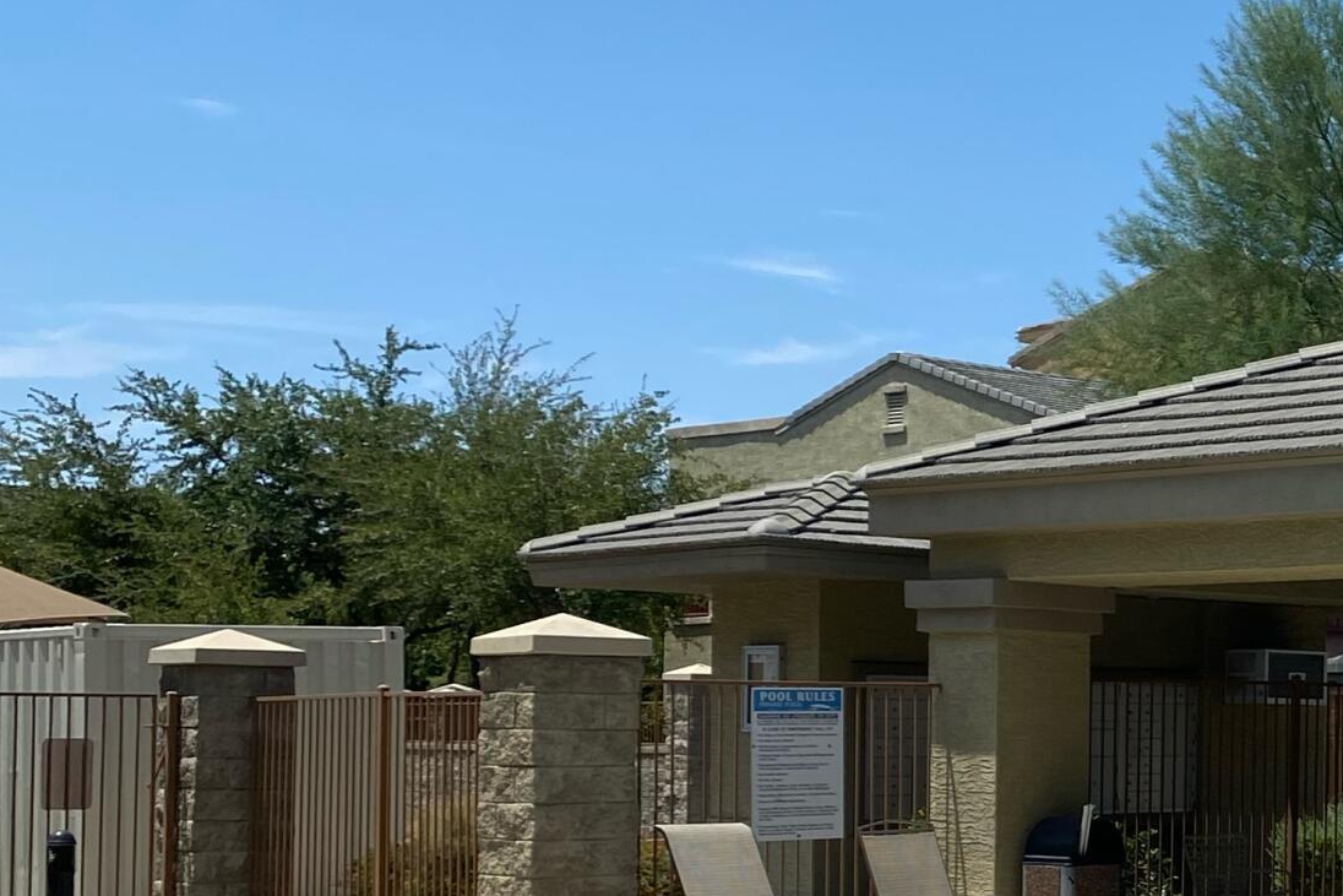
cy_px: 652
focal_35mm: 74
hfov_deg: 24.3
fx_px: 2761
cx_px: 1695
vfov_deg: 18.3
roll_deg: -1.5
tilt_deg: +2.2
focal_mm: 4.25
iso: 32
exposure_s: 1/4608
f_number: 1.8
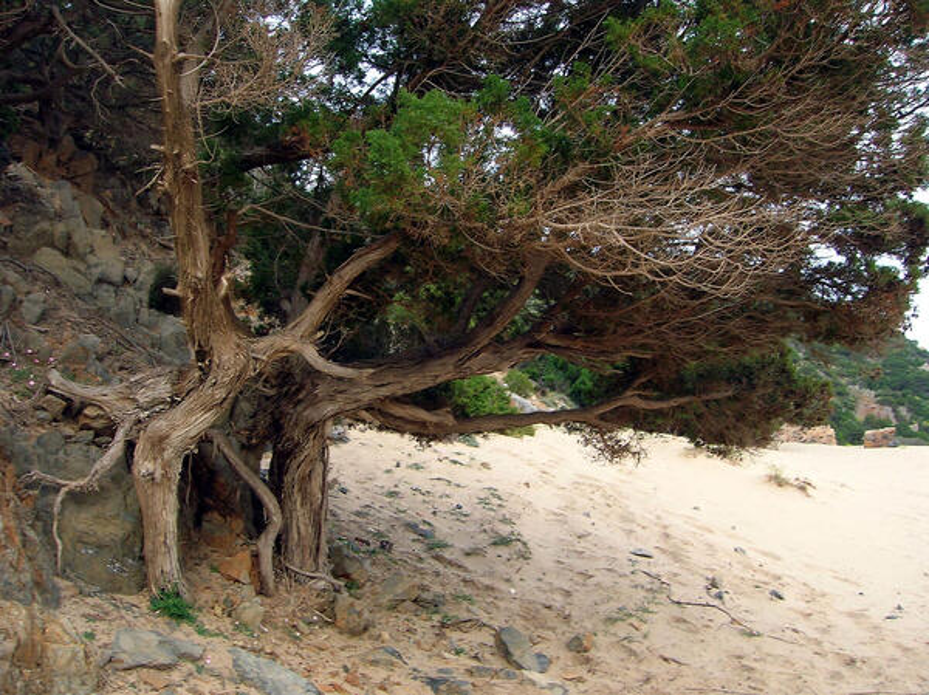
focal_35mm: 34
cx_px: 464
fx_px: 912
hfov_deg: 54.0
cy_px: 348
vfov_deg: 41.7
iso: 50
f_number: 4.9
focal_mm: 5.7
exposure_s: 1/44
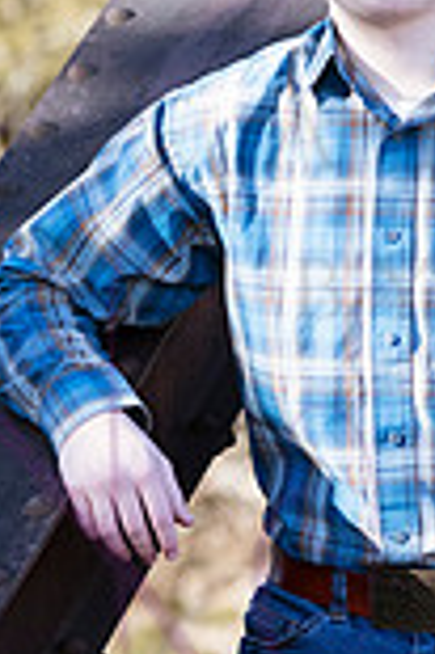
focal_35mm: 348
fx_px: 6321
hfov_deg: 3.9
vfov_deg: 5.9
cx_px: 422
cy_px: 283
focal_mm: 120
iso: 800
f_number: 5
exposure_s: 1/1000
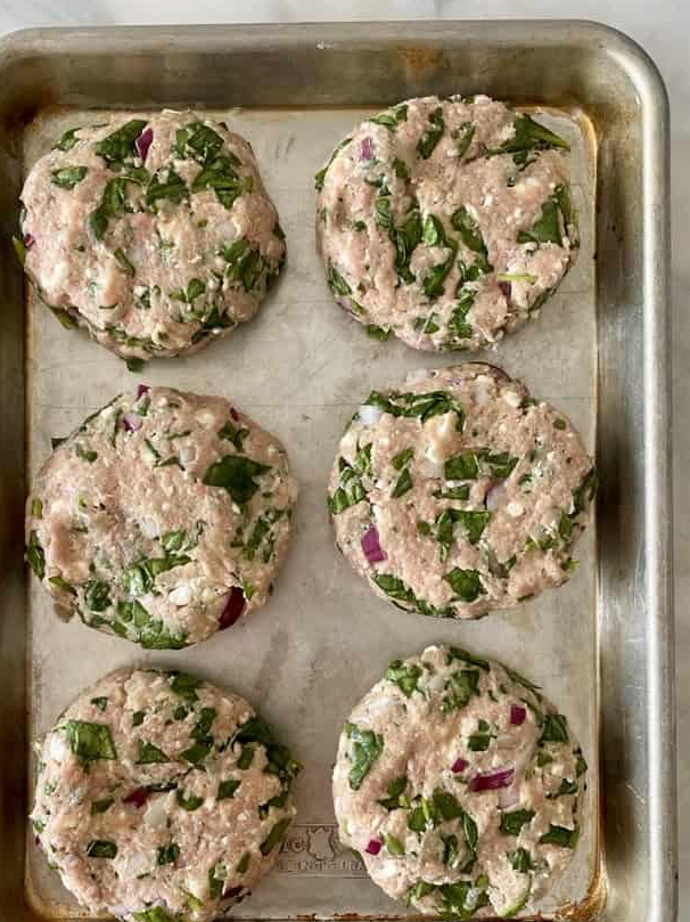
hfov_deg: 48.2
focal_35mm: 29
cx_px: 318
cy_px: 508
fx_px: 771
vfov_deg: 61.5
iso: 64
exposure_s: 1/121
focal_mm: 4.2
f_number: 1.6
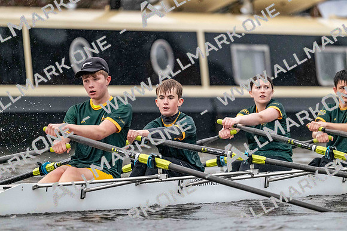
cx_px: 174
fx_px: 3856
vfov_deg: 3.4
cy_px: 116
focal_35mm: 400
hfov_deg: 5.2
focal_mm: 400
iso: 8000
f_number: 4.5
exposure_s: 1/2000
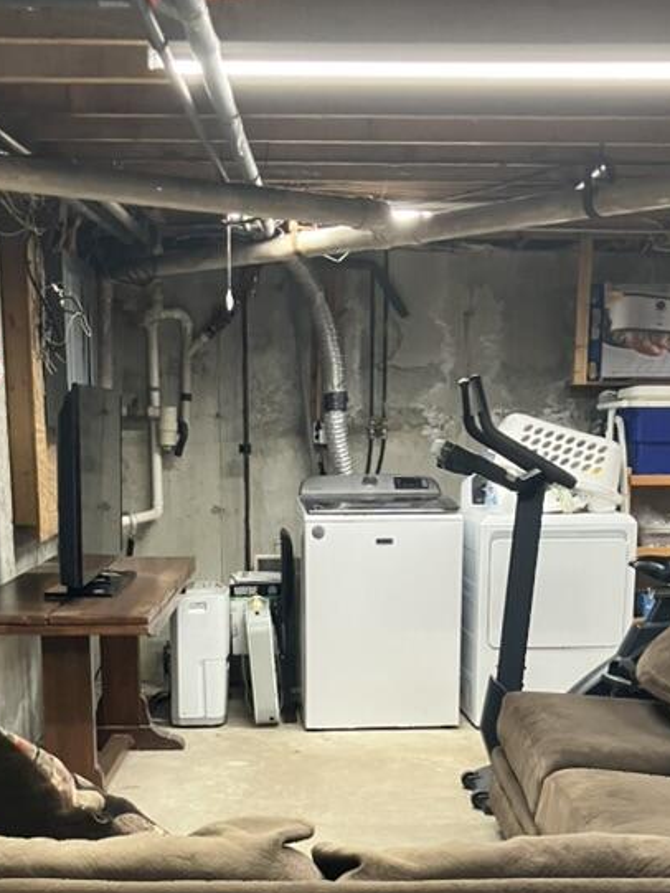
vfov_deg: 35.3
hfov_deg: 27.5
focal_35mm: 53
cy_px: 680
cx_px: 322
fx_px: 1367
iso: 250
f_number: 1.8
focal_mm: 3.99
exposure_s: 1/40
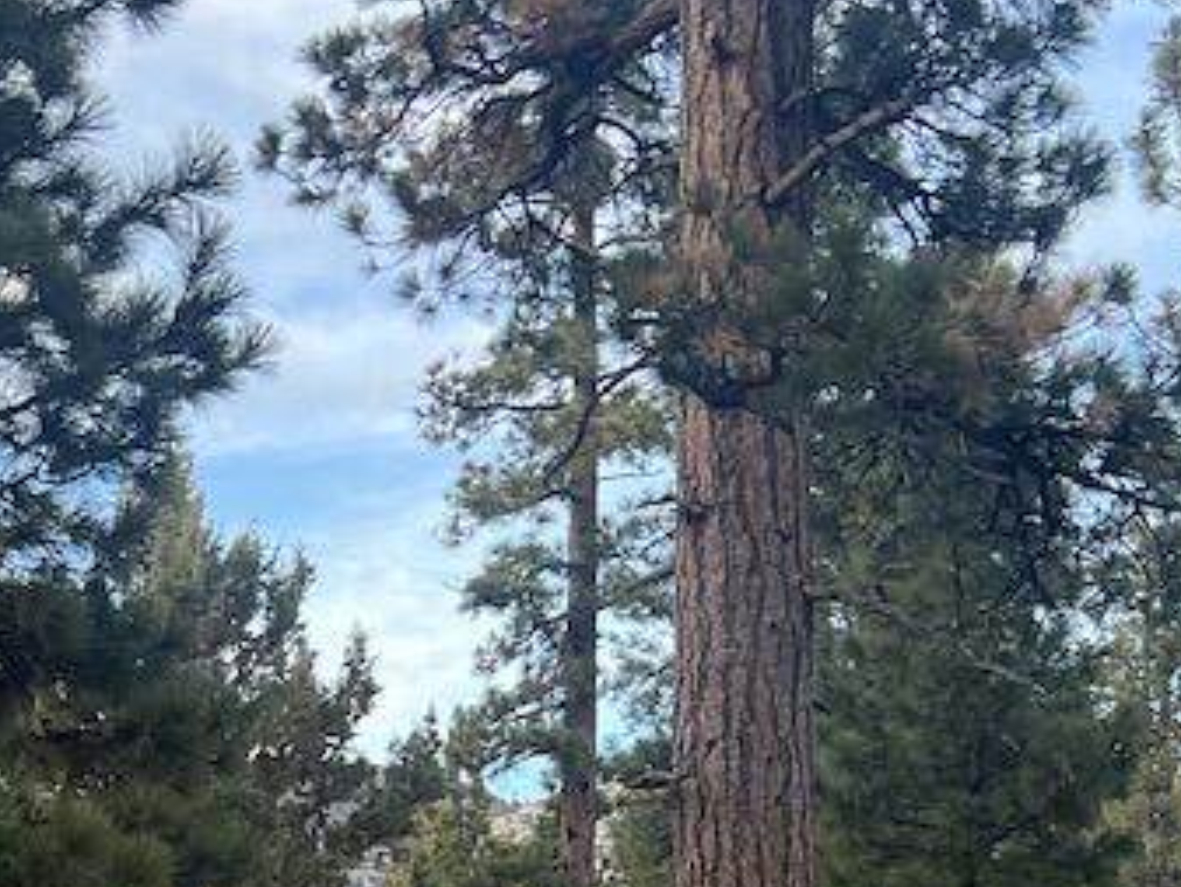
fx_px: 2696
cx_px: 49
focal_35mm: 79
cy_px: 1217
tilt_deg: -2.7
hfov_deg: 23.8
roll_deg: +0.5
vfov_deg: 17.3
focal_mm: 5.7
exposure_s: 1/121
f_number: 1.5
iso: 80
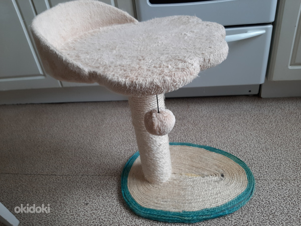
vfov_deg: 53.1
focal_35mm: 26
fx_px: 226
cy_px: 113
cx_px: 150
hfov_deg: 67.3
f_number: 1.7
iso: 50
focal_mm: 3.93
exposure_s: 1/50
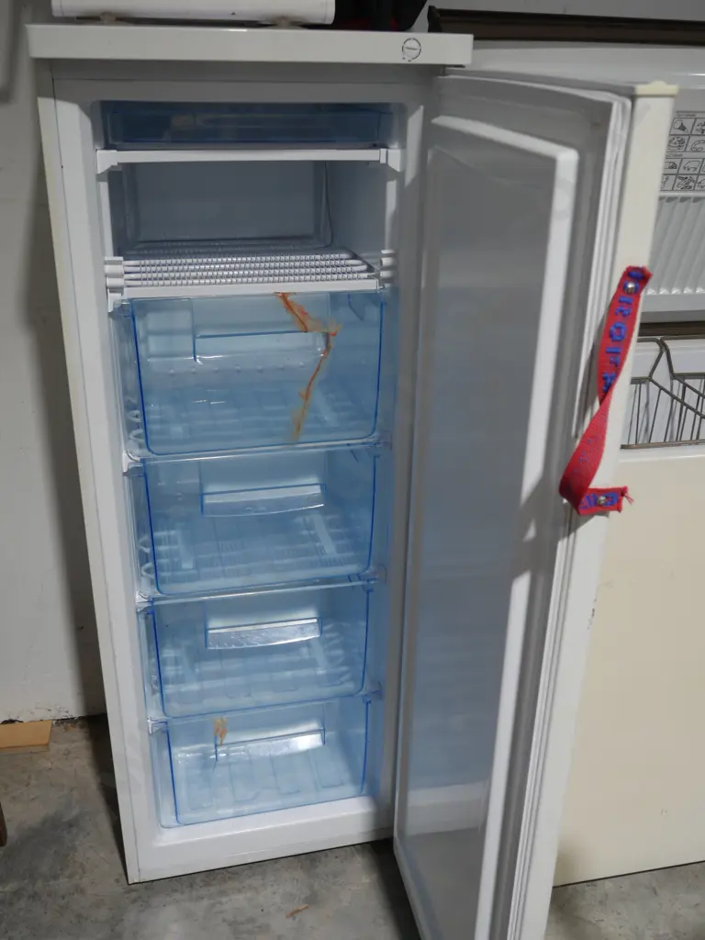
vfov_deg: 54.0
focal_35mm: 34
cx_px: 352
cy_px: 470
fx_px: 923
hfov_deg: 41.8
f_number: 4
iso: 320
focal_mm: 17
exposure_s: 1/60
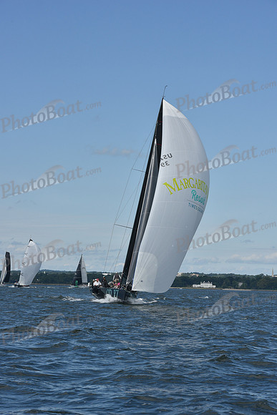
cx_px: 138
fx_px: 1211
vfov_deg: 19.5
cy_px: 208
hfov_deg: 13.0
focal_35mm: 105
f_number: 10
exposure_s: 1/1000
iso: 320
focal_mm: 105
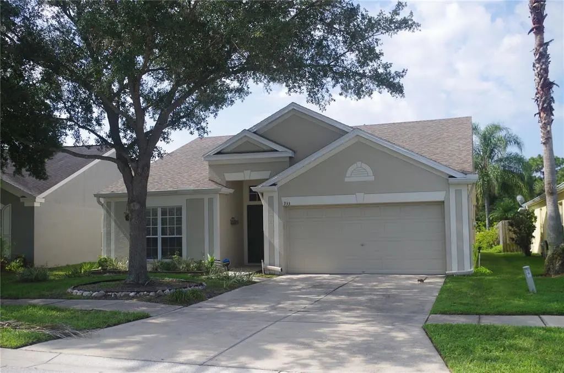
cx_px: 282
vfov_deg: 38.7
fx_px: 532
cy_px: 186
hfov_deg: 55.9
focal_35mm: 34
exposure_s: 1/250
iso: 100
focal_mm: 23
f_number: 6.3
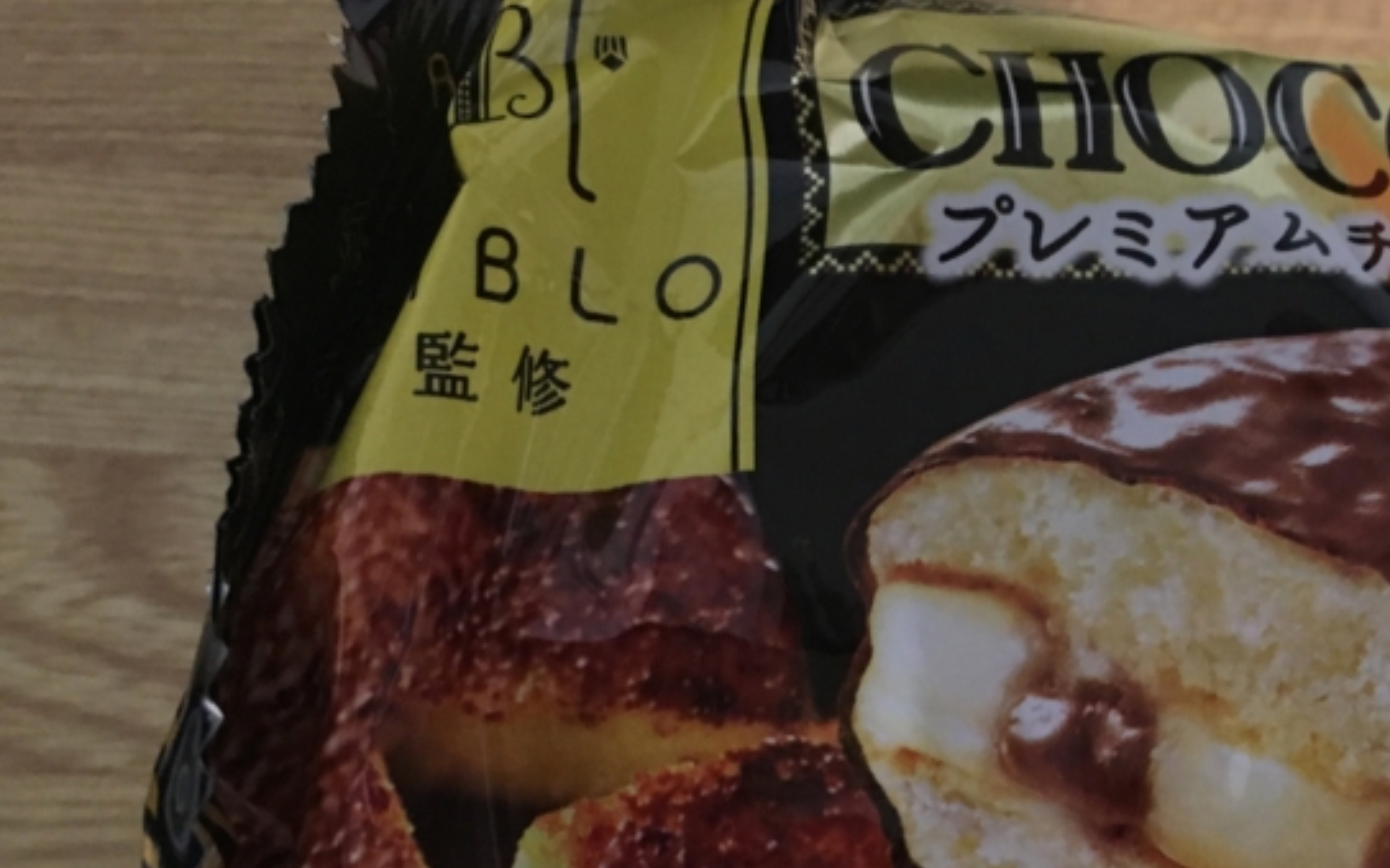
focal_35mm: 58
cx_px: 1090
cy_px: 594
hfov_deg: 34.2
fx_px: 2196
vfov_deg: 22.2
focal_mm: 4.15
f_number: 2.2
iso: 200
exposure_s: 1/17
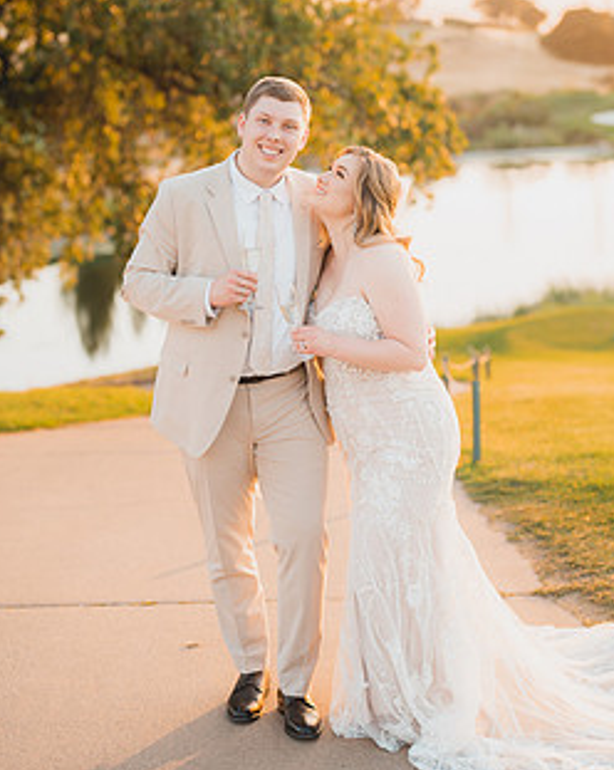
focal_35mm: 68
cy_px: 324
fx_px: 1548
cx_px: 332
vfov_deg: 27.9
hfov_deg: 22.4
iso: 125
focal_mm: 50
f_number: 1.8
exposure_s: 1/250
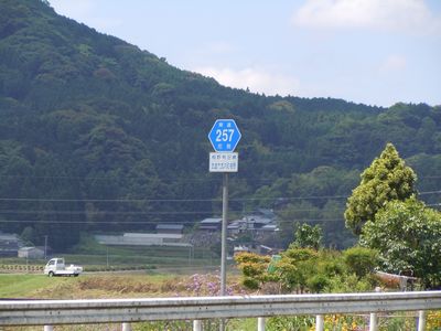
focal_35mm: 196
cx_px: 220
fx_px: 2497
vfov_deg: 7.6
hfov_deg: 10.1
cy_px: 166
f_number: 5.6
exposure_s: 1/250
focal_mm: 35
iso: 100
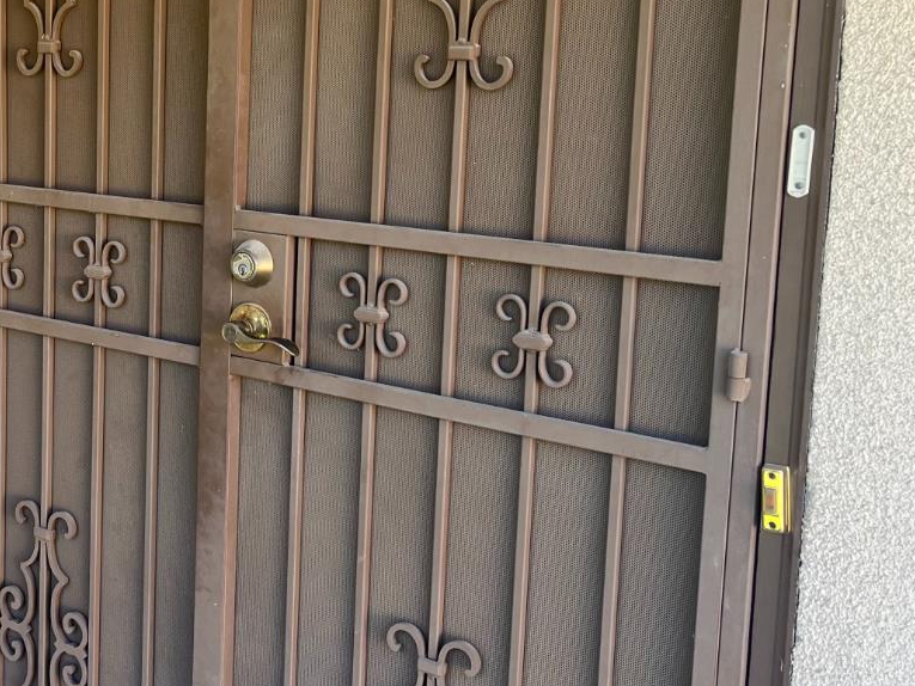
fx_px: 1348
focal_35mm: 51
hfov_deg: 36.2
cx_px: 183
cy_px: 226
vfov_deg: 28.4
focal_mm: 5.1
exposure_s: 1/195
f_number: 1.6
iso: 40
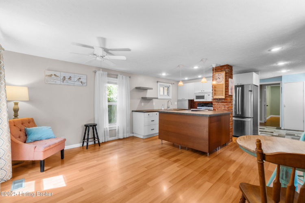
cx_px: 152
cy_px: 102
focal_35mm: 15
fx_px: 127
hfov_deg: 100.4
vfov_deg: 77.3
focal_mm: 10
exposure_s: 1/4
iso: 400
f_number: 8
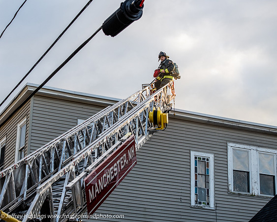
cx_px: 105
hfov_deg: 22.5
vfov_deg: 18.1
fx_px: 695
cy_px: 113
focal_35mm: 85
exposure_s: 1/1000
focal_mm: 70
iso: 640
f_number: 5
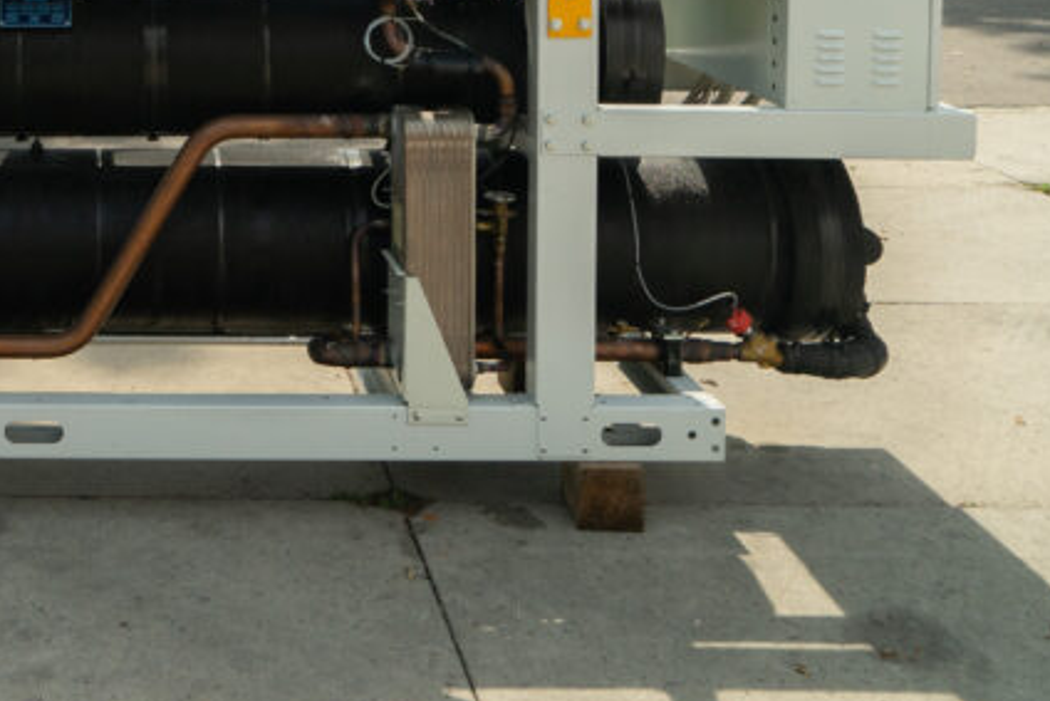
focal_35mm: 58
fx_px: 1692
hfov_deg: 32.3
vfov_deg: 21.9
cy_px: -100
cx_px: 52
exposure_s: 1/320
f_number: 8
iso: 320
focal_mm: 24
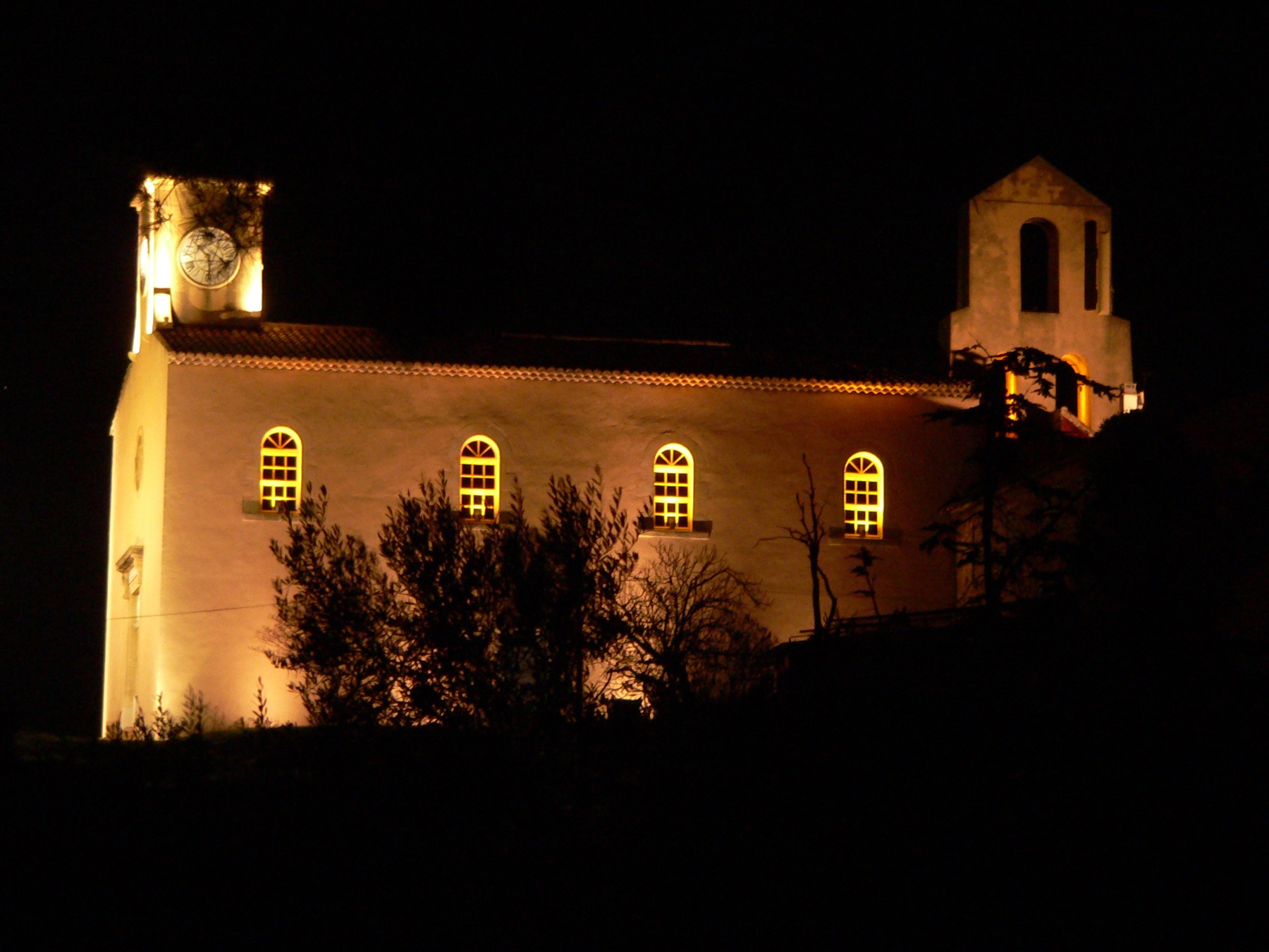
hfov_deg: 12.9
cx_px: 634
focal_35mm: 153
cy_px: 476
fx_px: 5609
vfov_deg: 9.7
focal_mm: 25.5
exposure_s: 1/4
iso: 200
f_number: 2.8
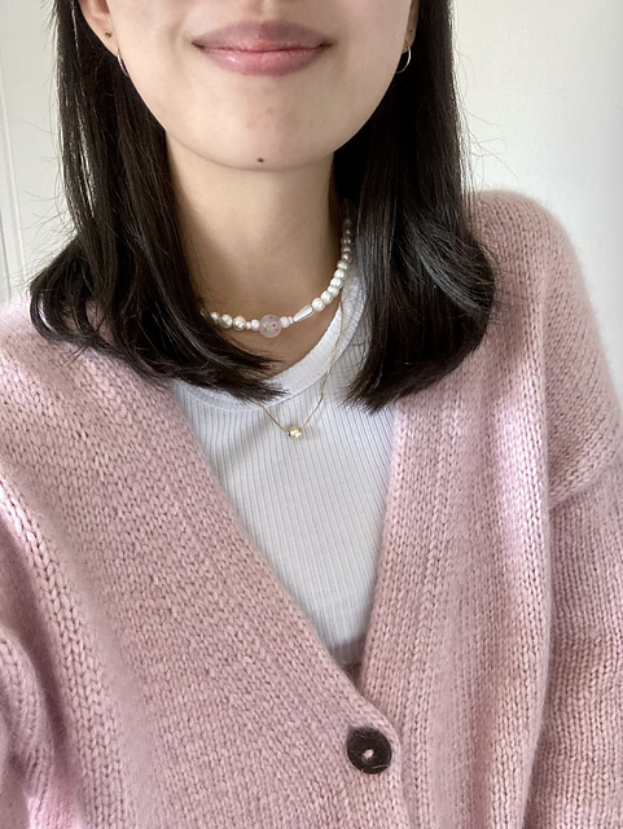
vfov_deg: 56.8
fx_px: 767
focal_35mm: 32
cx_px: 312
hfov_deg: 44.2
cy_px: 414
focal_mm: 2.87
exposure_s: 1/41
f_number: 2.2
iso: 320
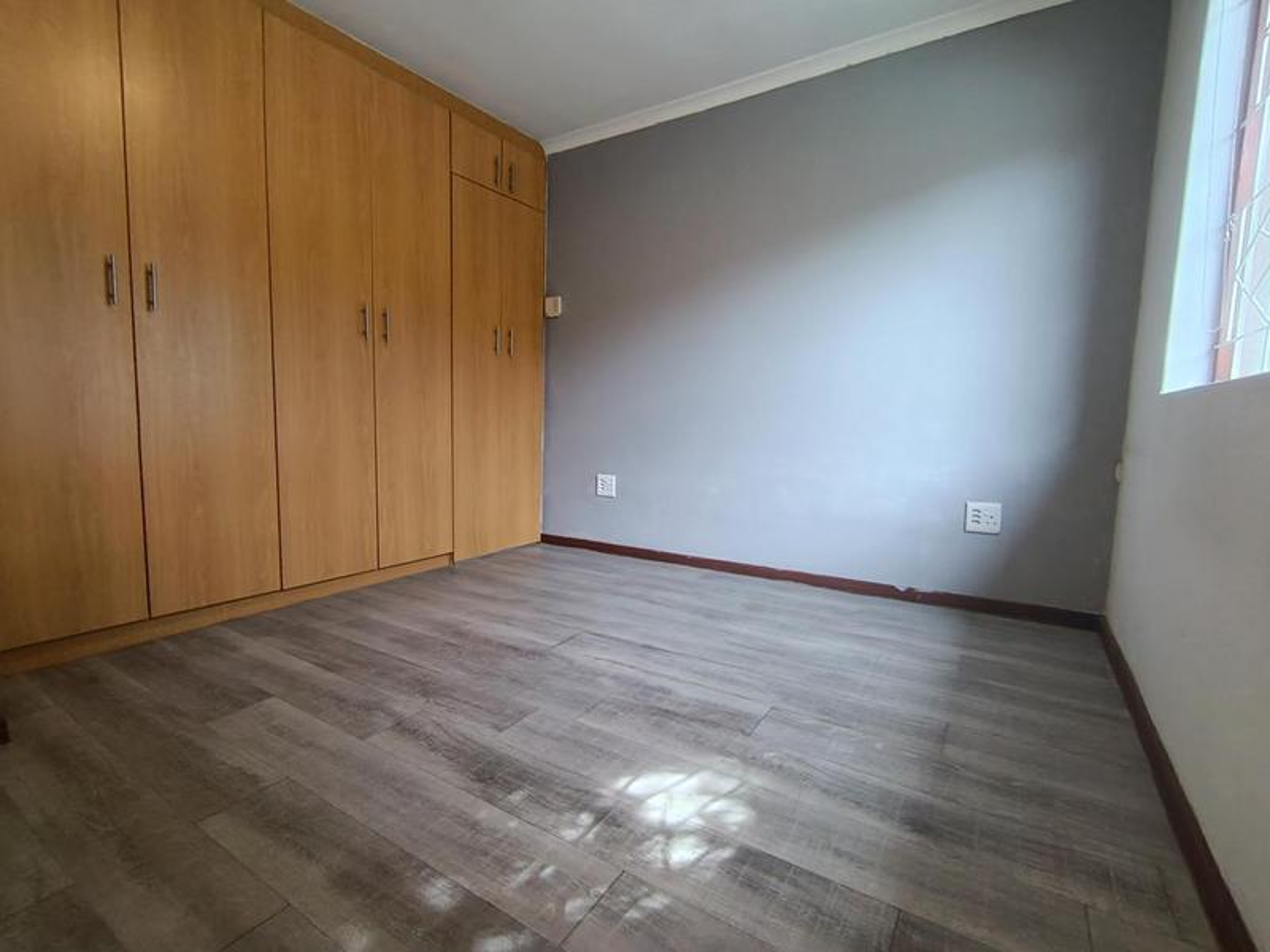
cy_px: 476
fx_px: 624
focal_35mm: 17
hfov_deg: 91.0
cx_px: 635
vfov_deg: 74.7
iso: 433
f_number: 2.2
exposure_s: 1/50
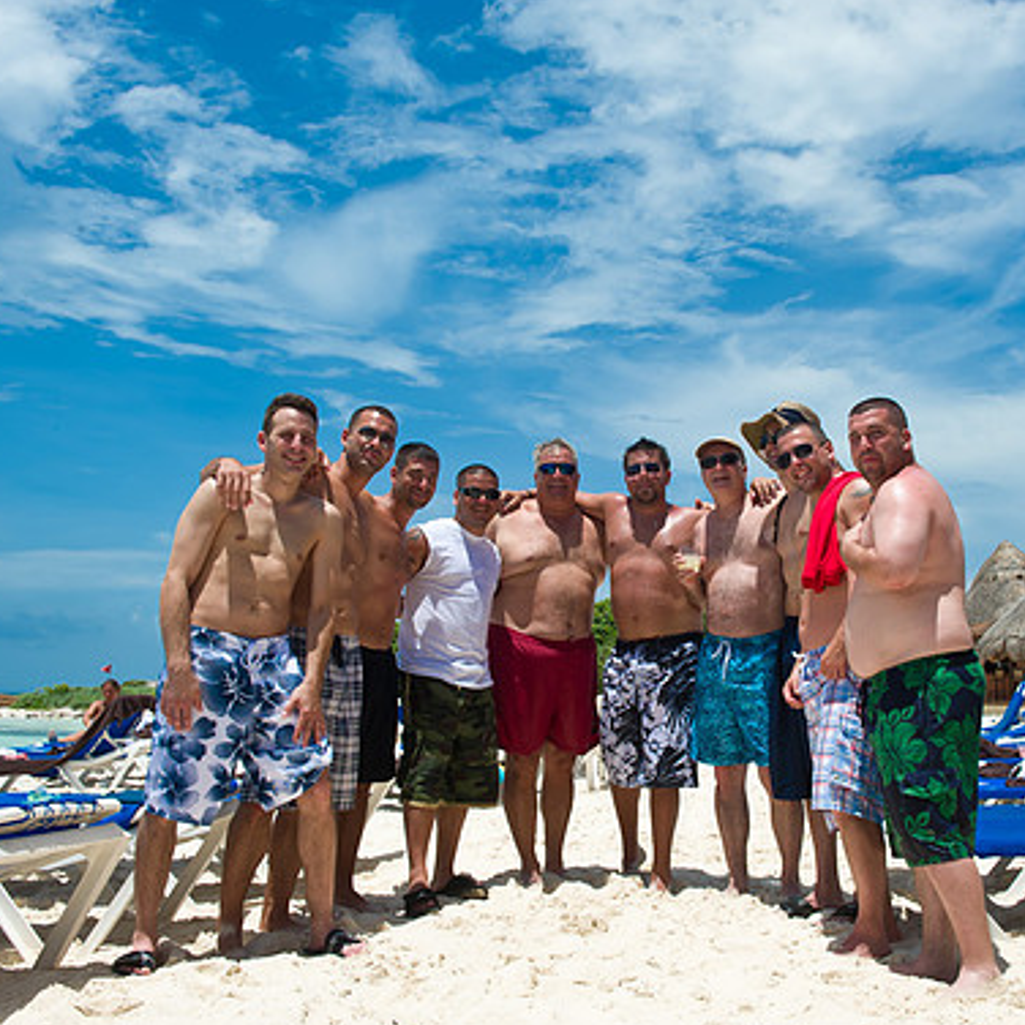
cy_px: 521
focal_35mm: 38
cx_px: 641
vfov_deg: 43.9
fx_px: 1273
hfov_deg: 43.5
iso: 200
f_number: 16
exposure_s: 1/250
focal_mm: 29
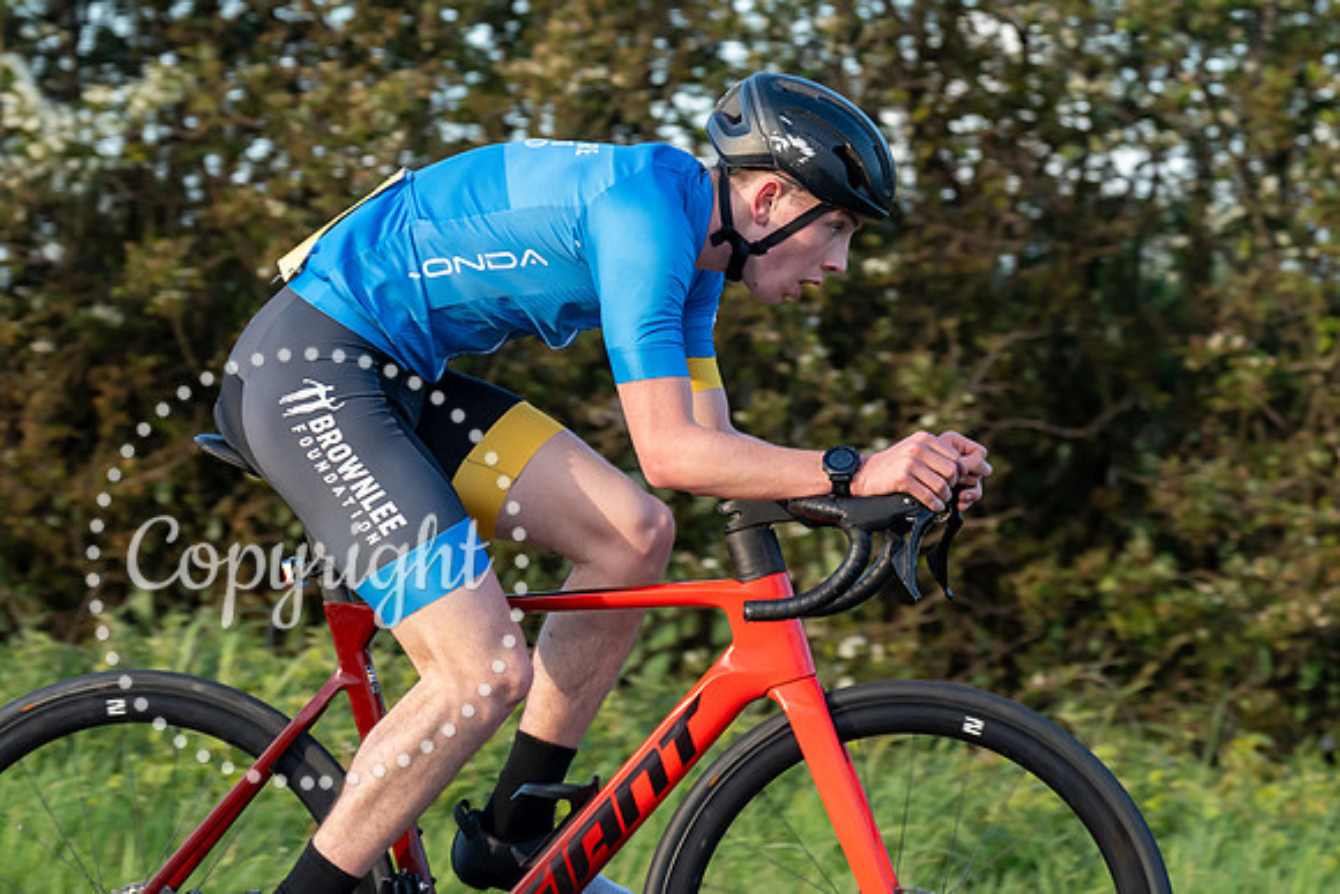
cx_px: 839
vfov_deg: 7.0
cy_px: 386
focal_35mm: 196
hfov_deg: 10.5
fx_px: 7313
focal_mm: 104
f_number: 4
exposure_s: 1/1000
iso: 1250
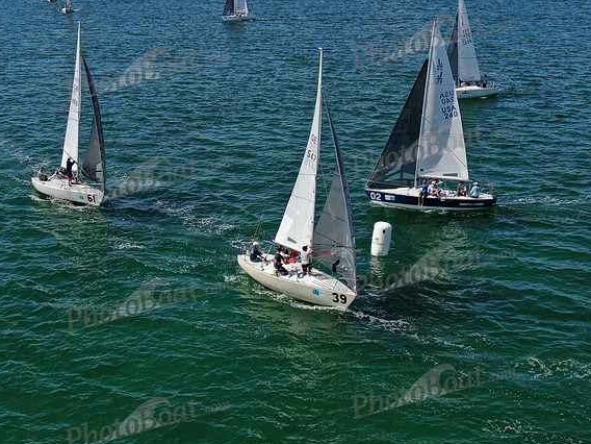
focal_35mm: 49
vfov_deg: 29.7
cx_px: 291
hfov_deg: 38.9
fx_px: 837
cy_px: 225
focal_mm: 8.6
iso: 100
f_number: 3.8
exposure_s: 1/1000
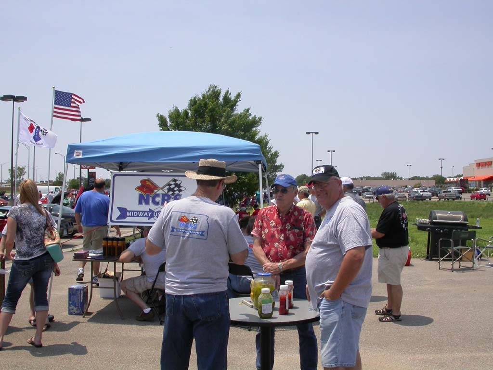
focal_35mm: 38
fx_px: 541
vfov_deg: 37.7
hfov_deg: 49.0
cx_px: 246
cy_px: 185
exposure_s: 1/367
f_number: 7.5
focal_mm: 7.85
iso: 100
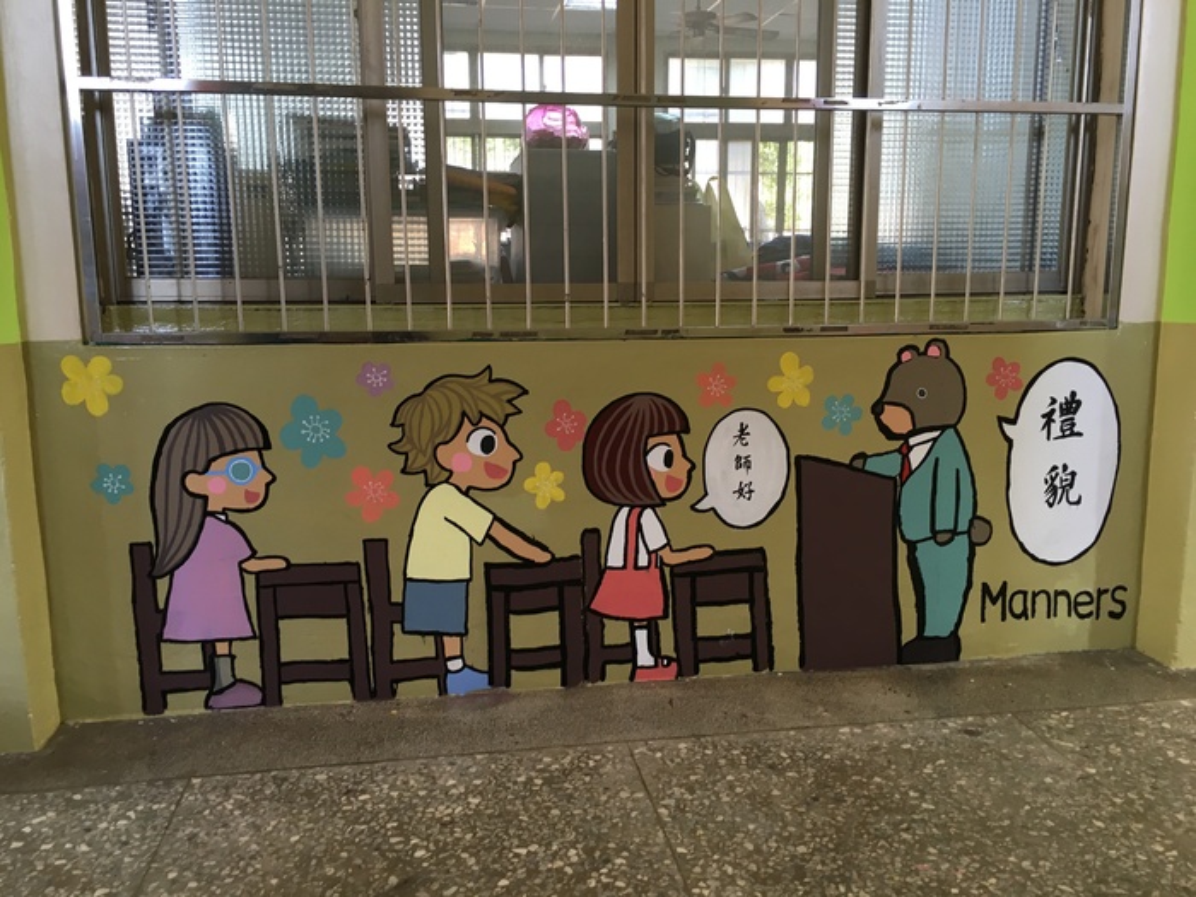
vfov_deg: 48.2
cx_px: 598
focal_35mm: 29
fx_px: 1002
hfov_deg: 61.7
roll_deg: +0.9
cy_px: 448
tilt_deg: -9.0
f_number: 2.2
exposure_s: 1/30
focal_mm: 4.15
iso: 50
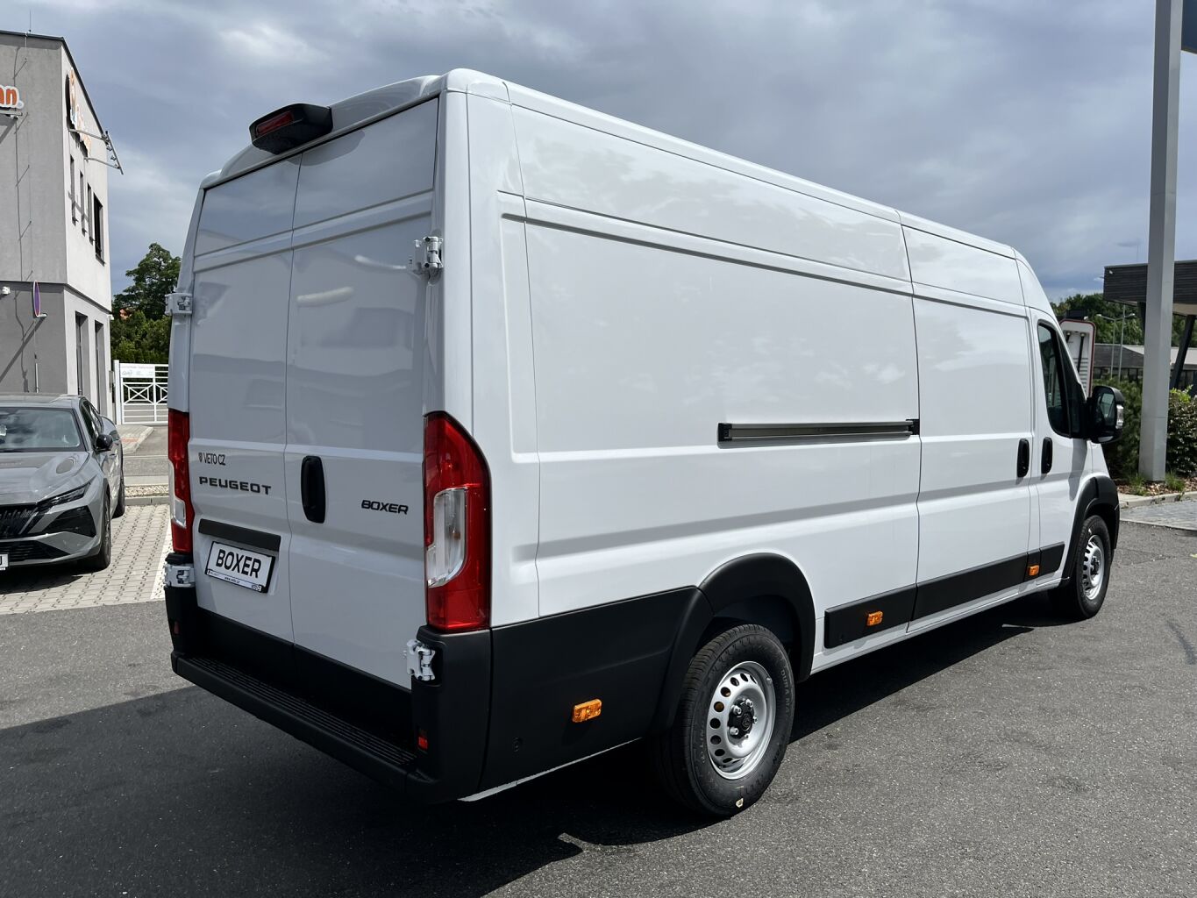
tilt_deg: -5.7
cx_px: 598
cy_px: 449
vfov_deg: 53.1
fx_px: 899
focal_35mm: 26
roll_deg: -0.6
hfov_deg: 67.3
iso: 50
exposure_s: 1/8403
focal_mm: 5.1
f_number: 1.6
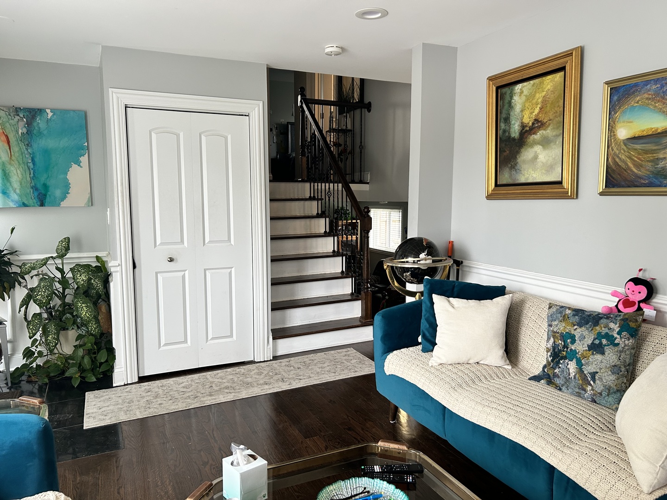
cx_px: 334
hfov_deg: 67.3
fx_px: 501
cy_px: 250
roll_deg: +0.1
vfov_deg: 53.1
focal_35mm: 26
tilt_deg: -6.4
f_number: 1.5
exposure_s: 1/120
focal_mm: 5.7
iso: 125
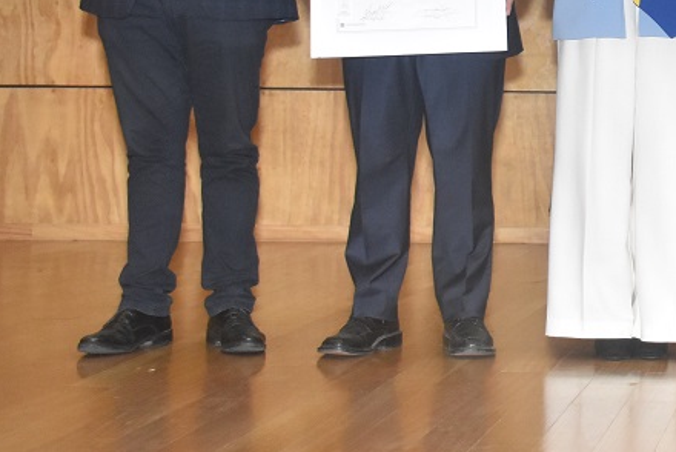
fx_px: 1935
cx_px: 910
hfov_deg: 18.3
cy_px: -71
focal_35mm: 103
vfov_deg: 13.0
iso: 1600
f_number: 3.8
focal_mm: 24
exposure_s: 1/200
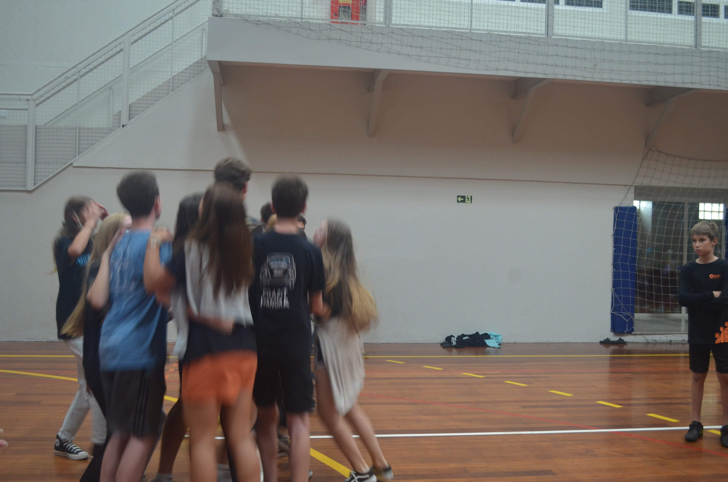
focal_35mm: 33
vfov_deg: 39.8
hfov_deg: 57.3
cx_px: 364
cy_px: 241
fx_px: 666
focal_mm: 22
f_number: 4
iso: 900
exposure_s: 1/30
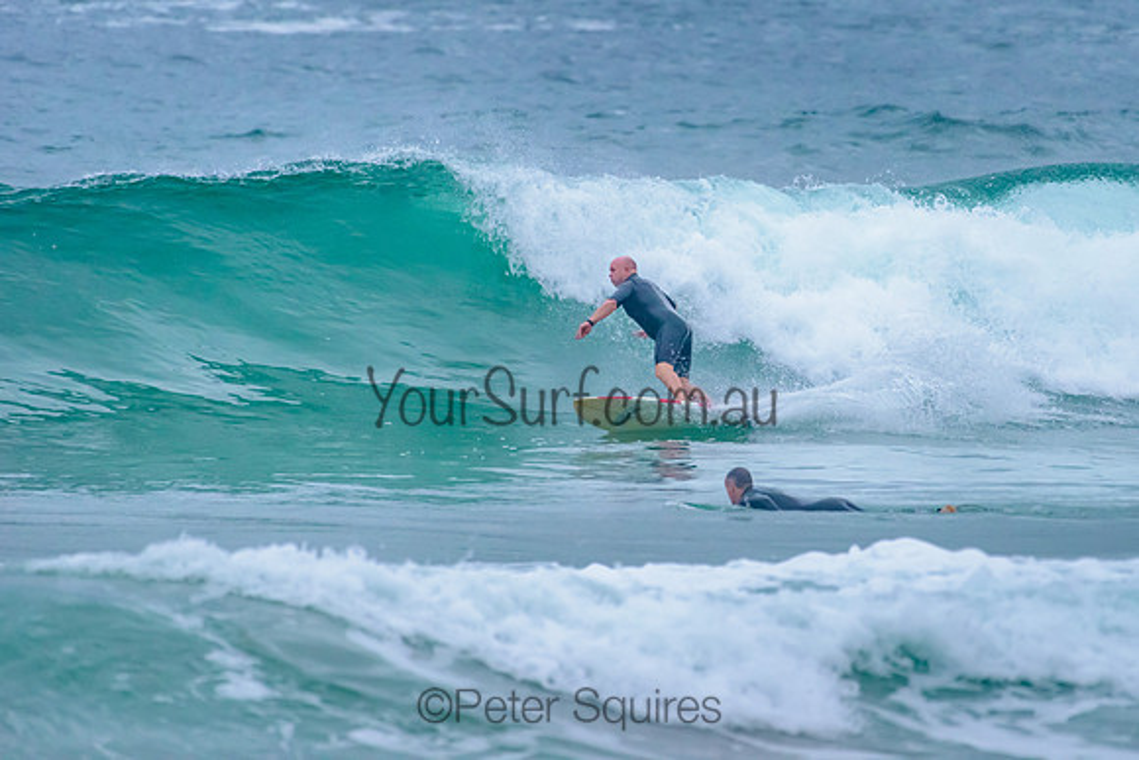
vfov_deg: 2.2
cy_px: 294
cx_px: 698
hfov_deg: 3.4
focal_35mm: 613
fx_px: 19387
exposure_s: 1/2000
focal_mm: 500
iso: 1800
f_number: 5.6
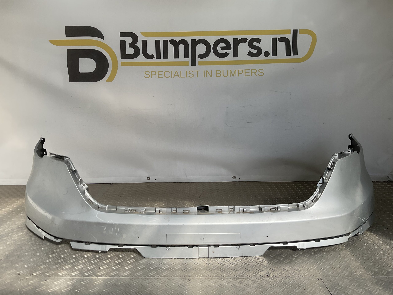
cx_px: 196
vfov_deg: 48.2
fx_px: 329
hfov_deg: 61.7
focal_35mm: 29
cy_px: 148
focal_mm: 3
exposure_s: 1/804
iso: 16
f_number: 1.8
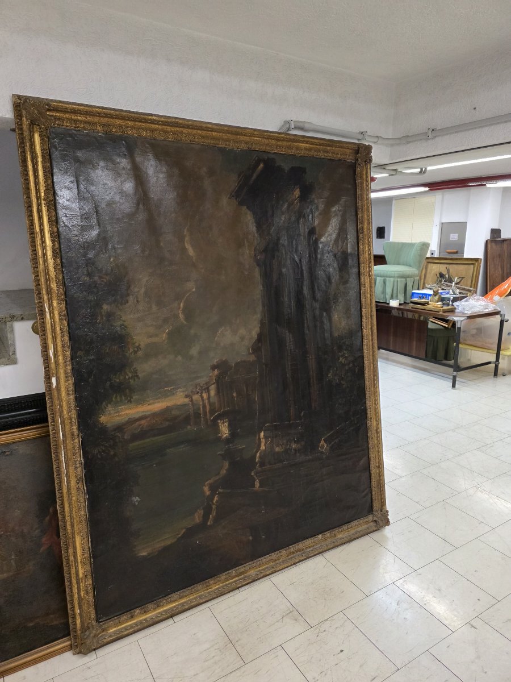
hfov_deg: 58.9
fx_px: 453
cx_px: 256
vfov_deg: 73.9
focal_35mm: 23
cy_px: 341
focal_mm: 6.3
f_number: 1.7
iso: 400
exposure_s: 1/100
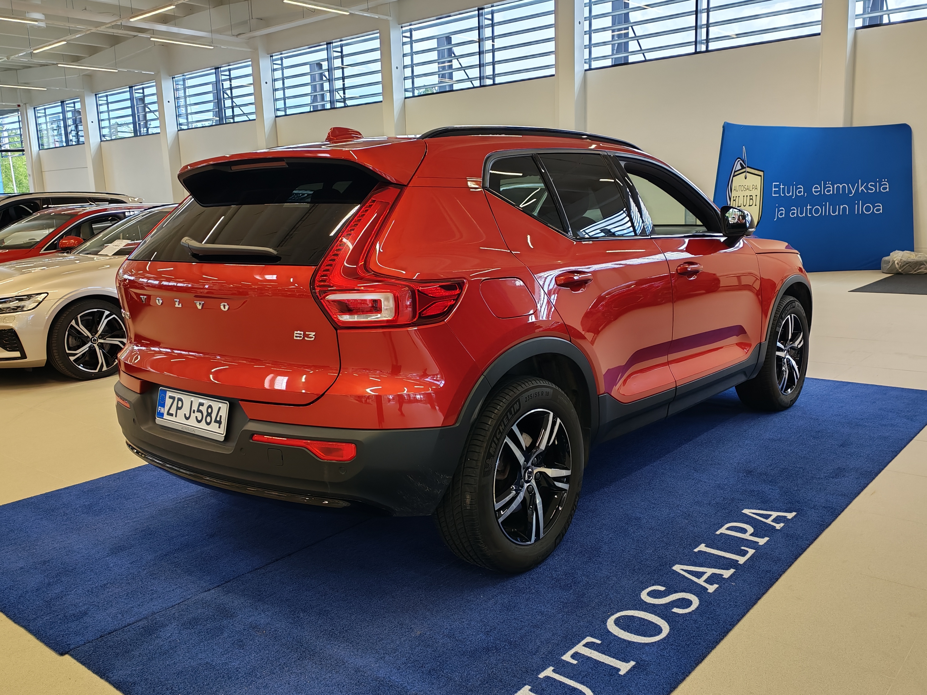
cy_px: 348
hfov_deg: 58.4
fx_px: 830
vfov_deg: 45.4
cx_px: 464
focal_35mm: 31
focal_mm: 6.12
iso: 100
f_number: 1.9
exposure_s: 1/100
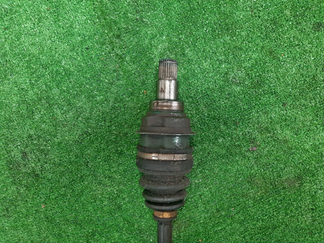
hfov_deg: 69.4
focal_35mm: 25
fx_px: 234
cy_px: 122
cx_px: 162
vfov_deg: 54.9
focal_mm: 4.6
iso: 340
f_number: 2
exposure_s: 1/33
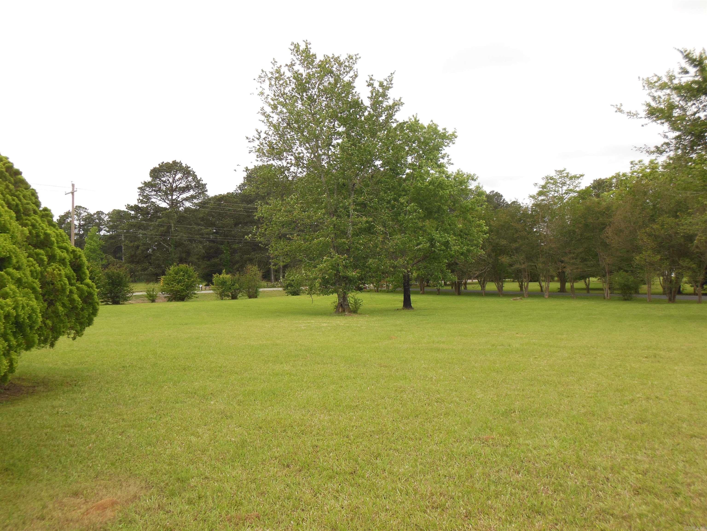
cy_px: 266
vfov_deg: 48.2
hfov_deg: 61.7
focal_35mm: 29
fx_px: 592
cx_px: 354
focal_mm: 5.2
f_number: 3.3
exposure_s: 1/400
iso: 125
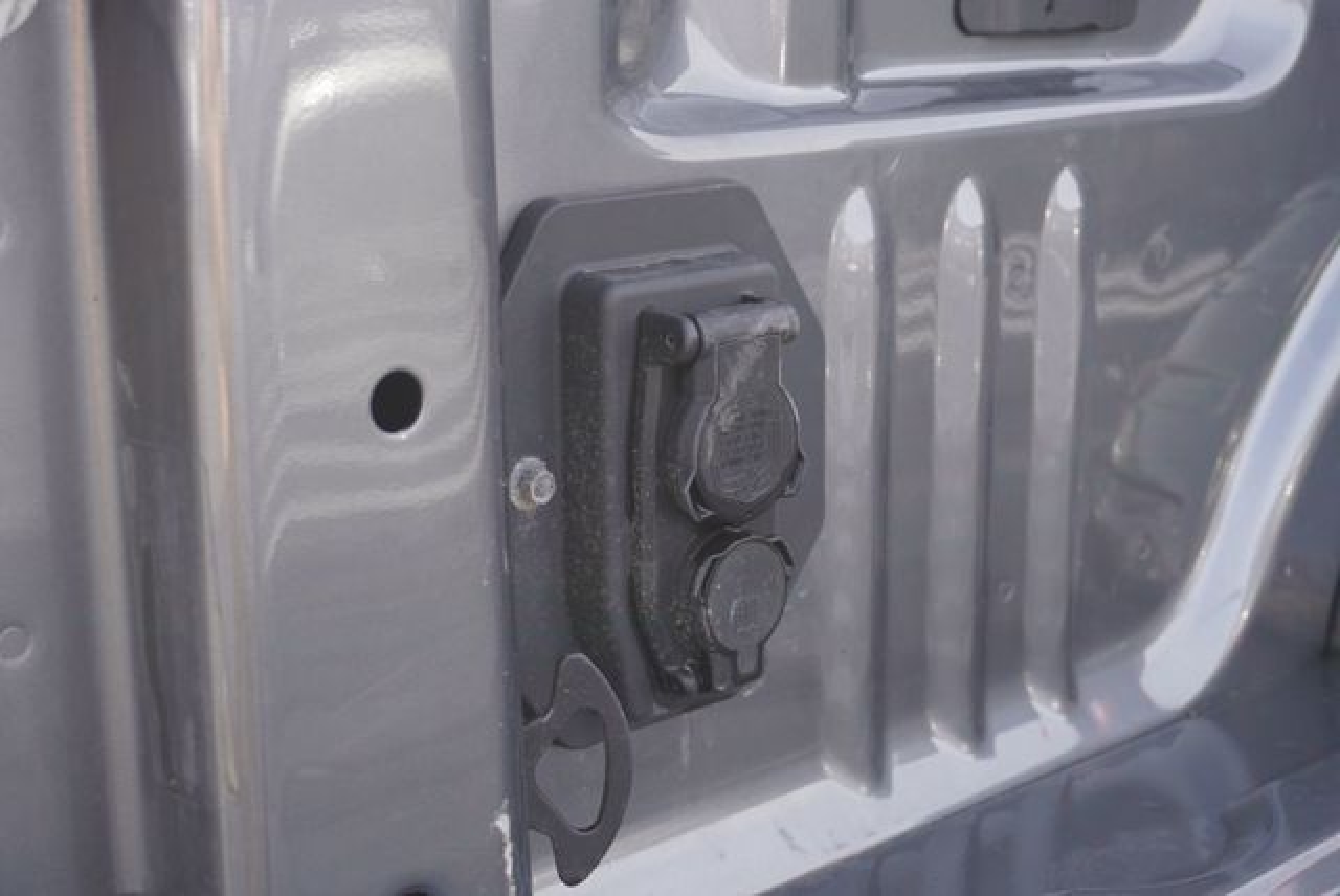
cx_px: 670
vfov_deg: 26.5
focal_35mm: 51
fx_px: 1900
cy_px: 448
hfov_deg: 38.8
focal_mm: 34
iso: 250
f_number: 5
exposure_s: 1/160
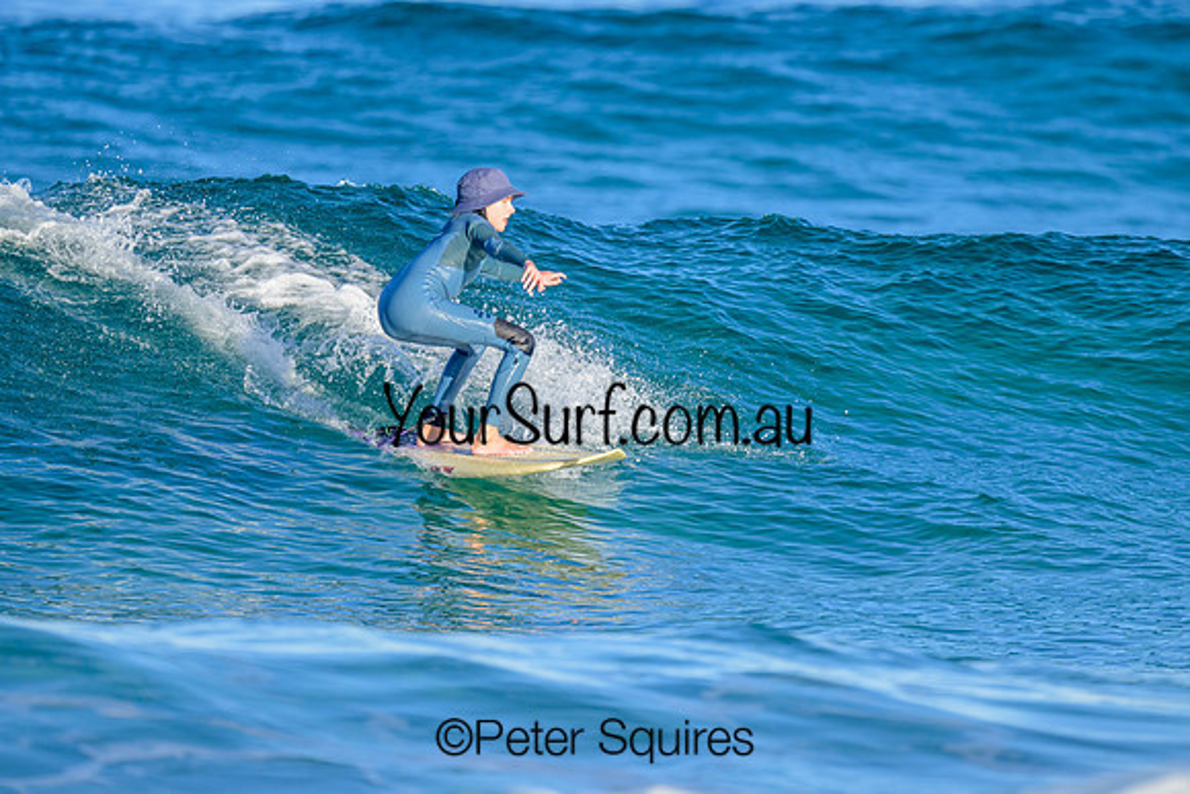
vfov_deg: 1.4
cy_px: 317
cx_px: 584
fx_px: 33378
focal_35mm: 1010
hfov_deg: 2.0
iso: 560
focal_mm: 800
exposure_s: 1/2000
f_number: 6.3
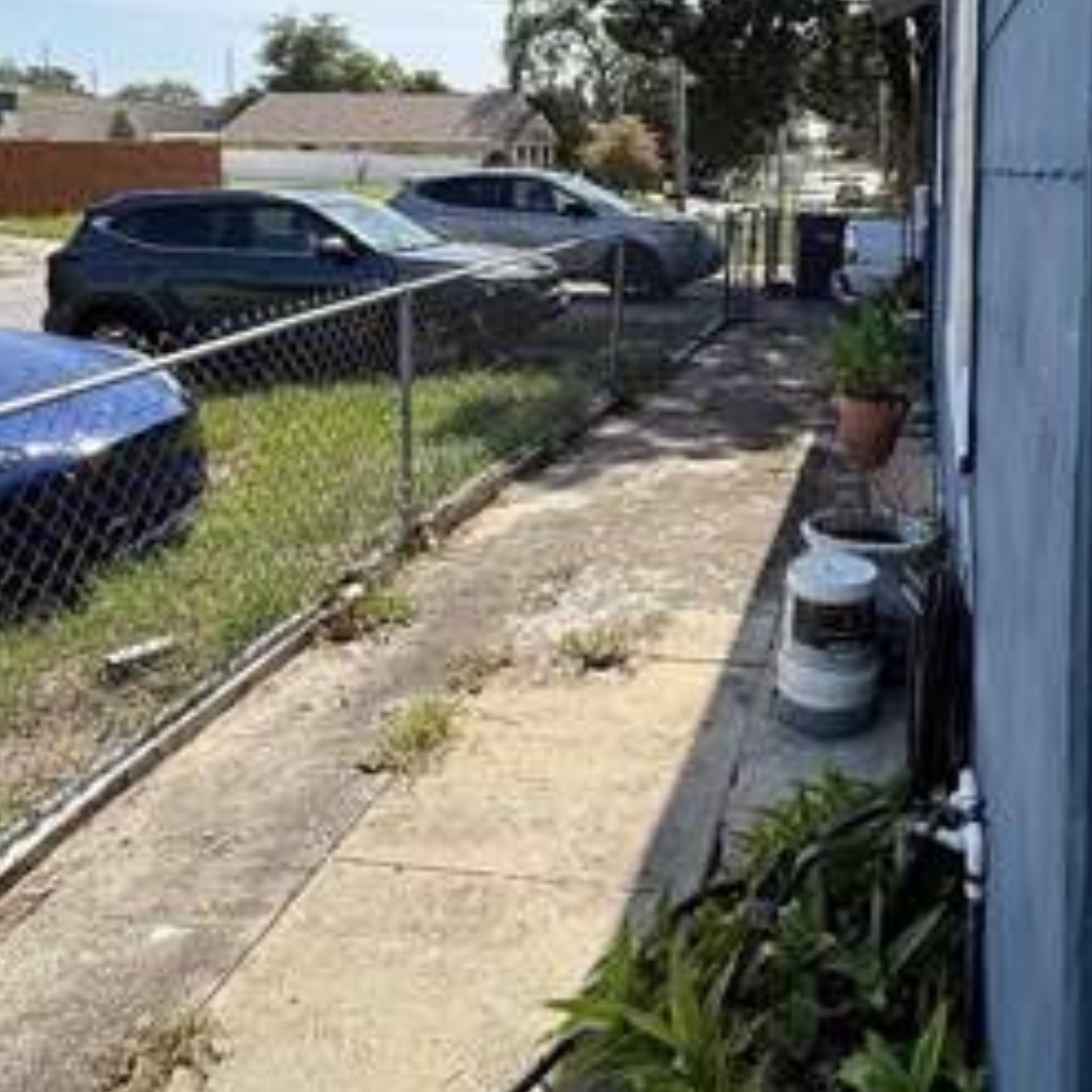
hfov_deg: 49.8
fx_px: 1142
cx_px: 765
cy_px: 261
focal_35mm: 32
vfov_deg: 48.9
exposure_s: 1/1745
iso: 64
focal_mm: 2.22
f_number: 2.2
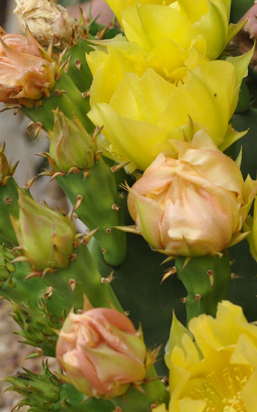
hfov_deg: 5.0
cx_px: 329
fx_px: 2910
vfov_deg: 8.1
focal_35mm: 260
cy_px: 198
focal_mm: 105
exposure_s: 1/160
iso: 200
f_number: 8
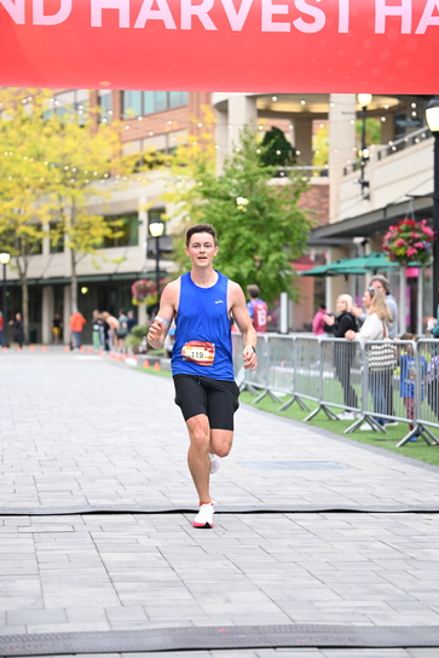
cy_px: 330
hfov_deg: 15.7
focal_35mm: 87
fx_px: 1590
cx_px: 218
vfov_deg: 23.4
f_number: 2.8
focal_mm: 86
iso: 1600
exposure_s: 1/800
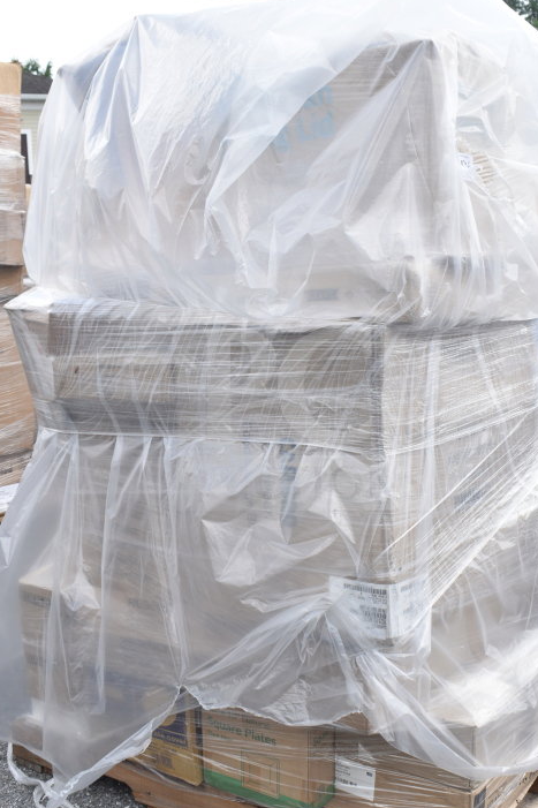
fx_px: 1054
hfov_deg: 28.6
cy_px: 419
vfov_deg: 41.9
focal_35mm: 47
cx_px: 305
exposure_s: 1/200
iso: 200
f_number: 7.1
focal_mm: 24
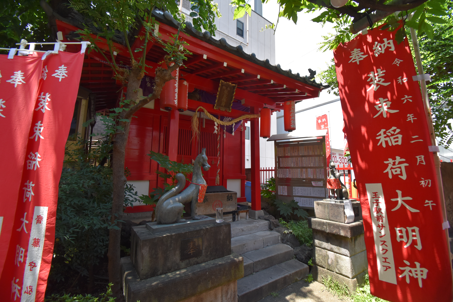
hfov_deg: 100.4
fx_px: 189
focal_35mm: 15
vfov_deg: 77.3
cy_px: 151
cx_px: 226
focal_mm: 10
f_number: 8
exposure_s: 1/250
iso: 400
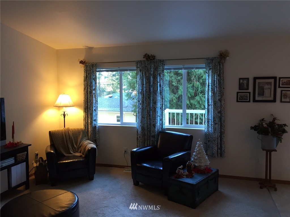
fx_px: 243
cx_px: 145
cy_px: 108
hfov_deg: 61.7
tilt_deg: -4.8
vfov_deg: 48.2
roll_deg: +1.0
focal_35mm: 29
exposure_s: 1/30
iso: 64
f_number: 2.2
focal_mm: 4.15
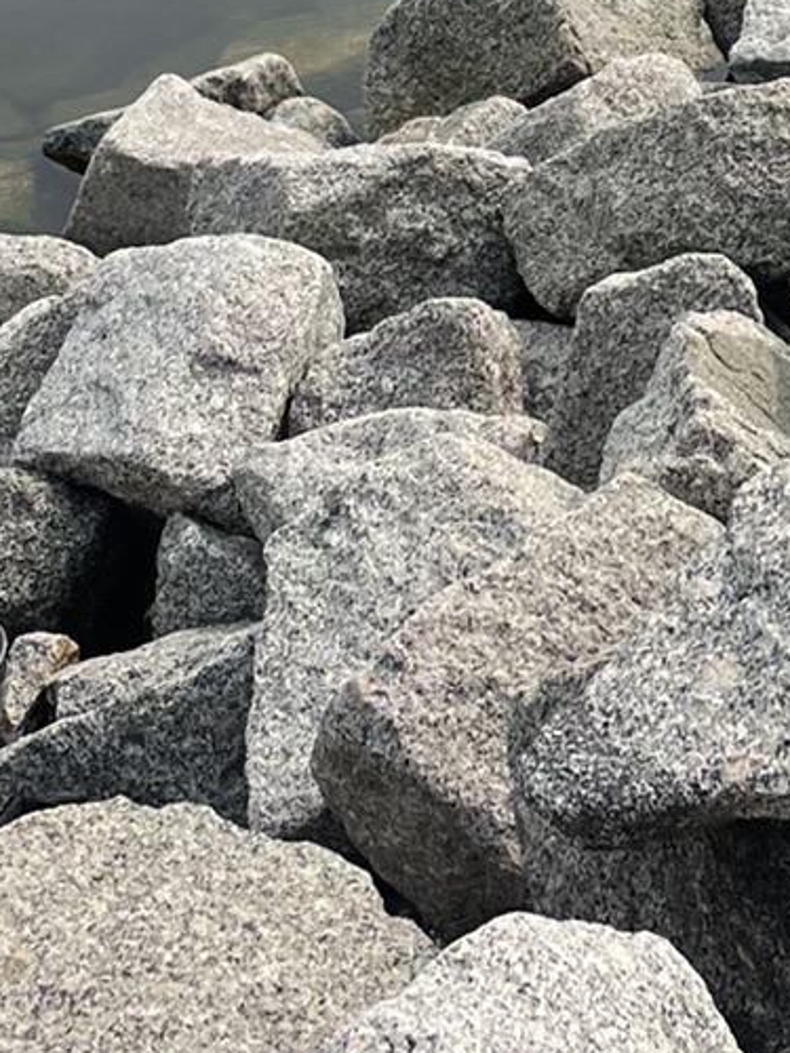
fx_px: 3165
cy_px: -417
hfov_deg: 13.9
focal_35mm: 104
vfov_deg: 17.4
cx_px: 900
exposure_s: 1/4348
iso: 32
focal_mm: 5.1
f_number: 1.6
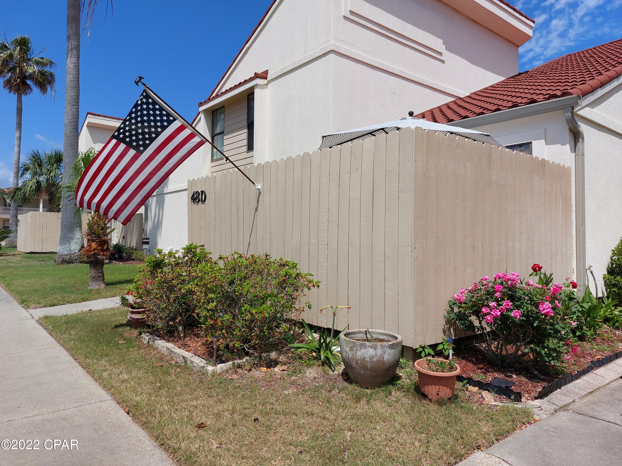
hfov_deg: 71.6
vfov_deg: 56.8
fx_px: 431
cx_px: 311
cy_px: 233
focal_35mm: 24
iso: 25
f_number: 1.8
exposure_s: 1/1872
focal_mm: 5.23
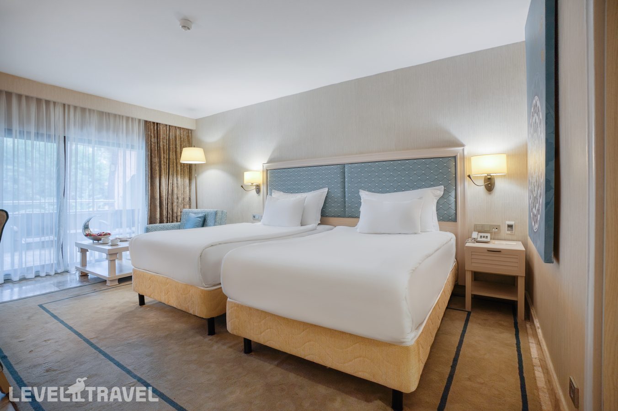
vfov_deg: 73.7
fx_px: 275
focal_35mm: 16
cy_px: 206
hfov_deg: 96.8
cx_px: 309
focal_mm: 16
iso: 640
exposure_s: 1/125
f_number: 4.5
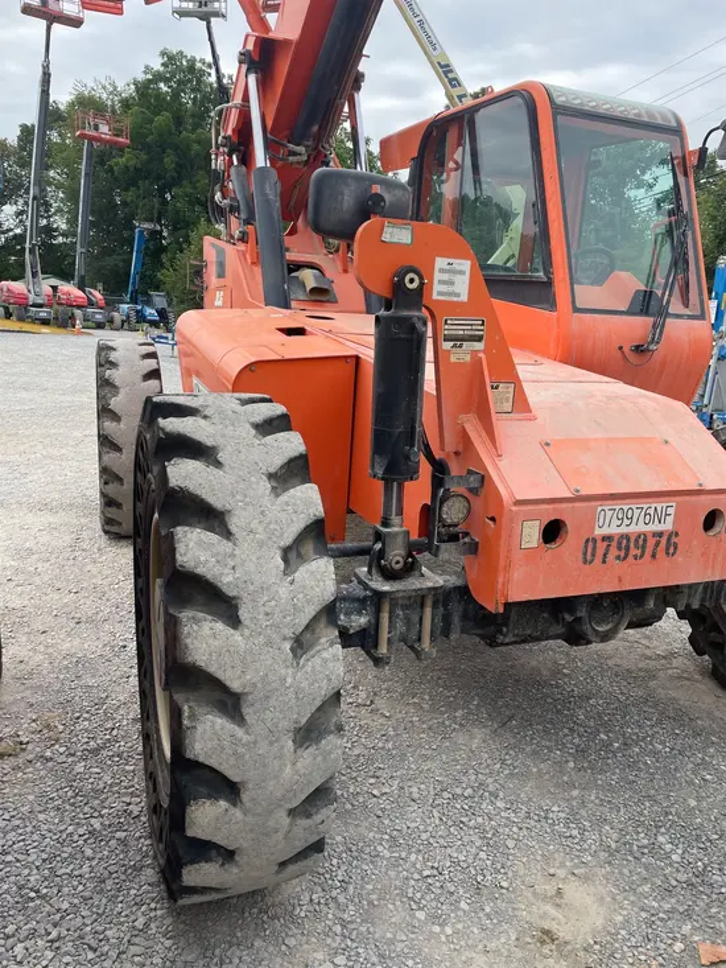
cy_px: 484
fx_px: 727
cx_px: 363
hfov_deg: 53.1
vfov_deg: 67.3
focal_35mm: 26
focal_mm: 4.2
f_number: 1.6
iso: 32
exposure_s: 1/774
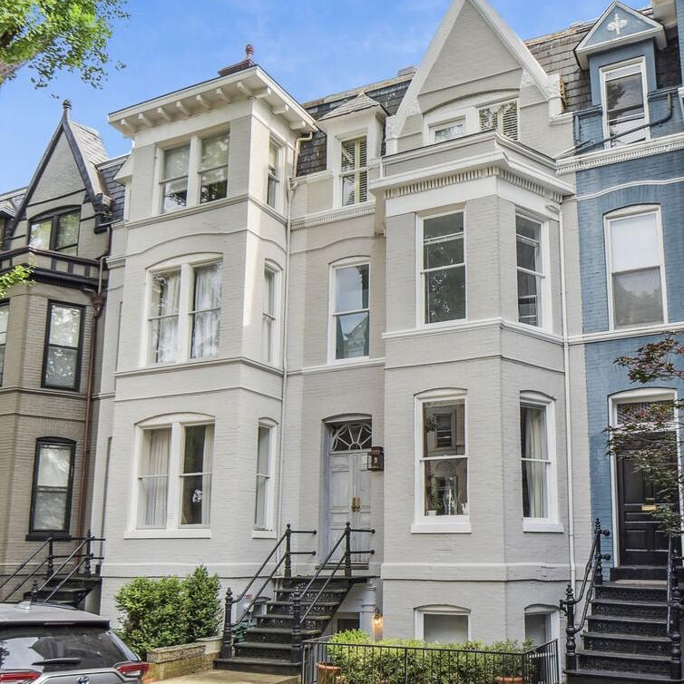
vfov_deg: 62.9
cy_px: 335
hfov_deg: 62.1
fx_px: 559
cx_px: 425
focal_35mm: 25
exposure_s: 1/400
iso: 200
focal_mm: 16
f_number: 8
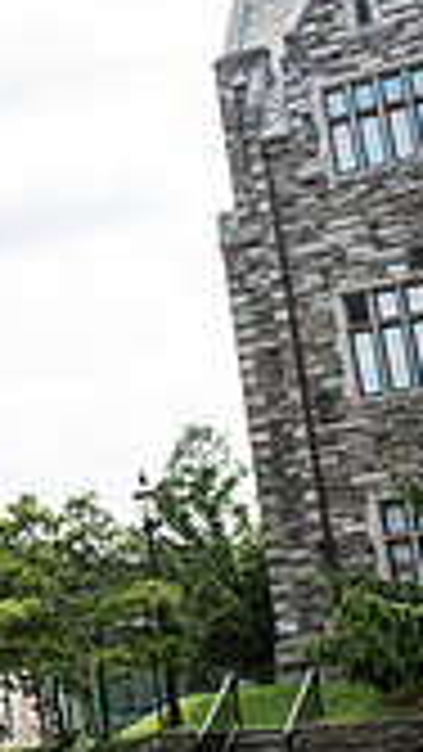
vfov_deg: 26.6
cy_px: 230
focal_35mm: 79
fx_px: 1574
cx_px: -238
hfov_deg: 14.2
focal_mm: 28
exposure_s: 1/2000
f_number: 4
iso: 400
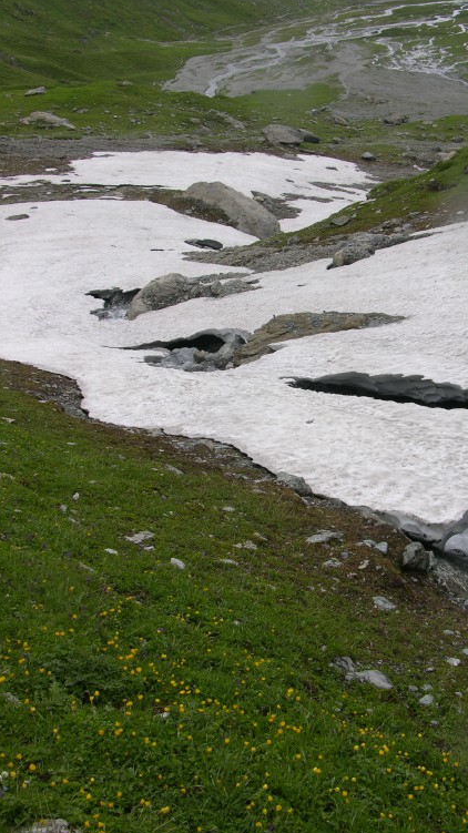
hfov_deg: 30.2
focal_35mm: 39
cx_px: 317
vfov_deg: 51.6
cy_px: 414
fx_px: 861
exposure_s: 1/177
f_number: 5
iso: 50
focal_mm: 8.9
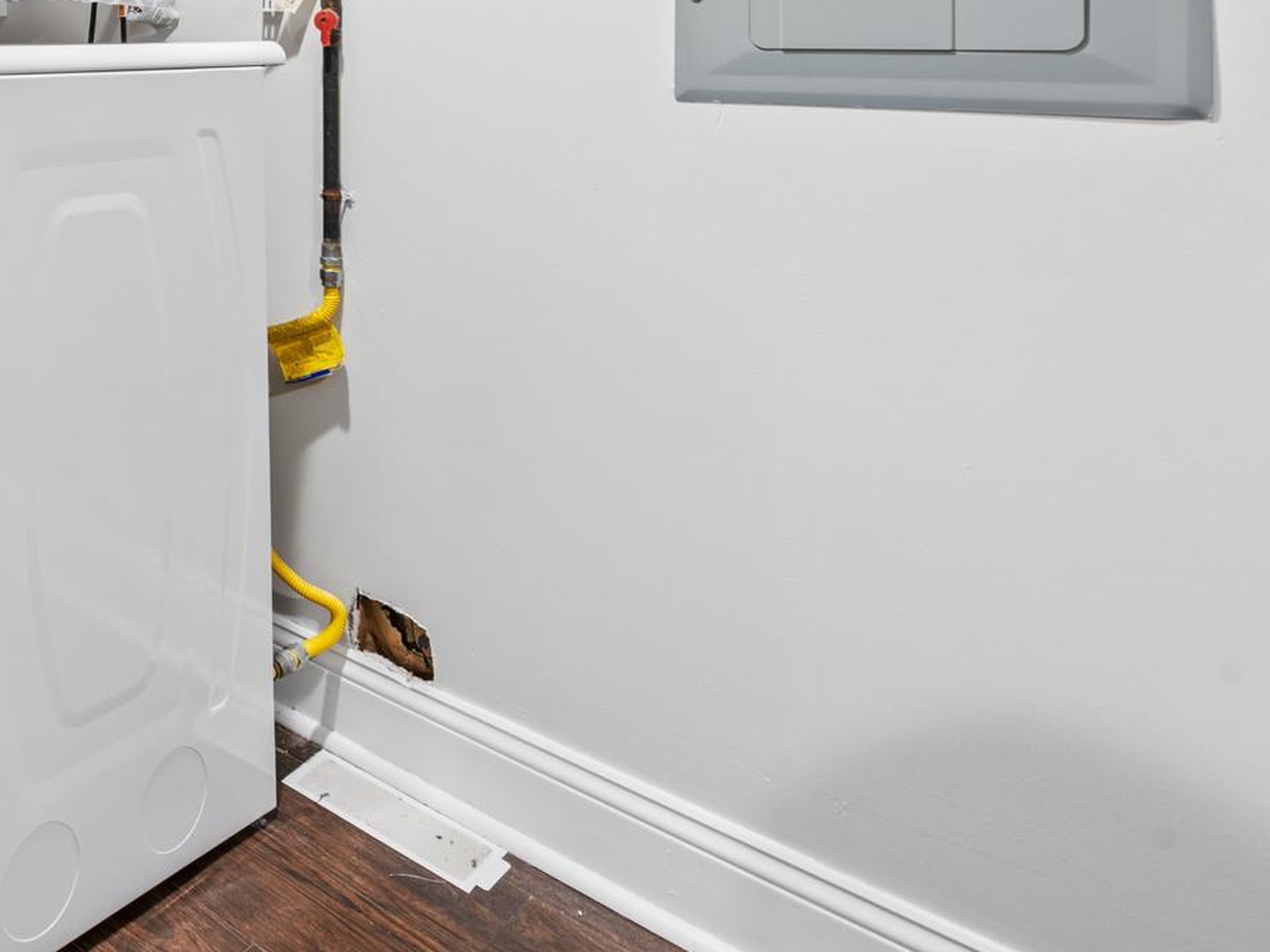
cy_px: 41
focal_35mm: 30
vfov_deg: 41.8
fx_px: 1101
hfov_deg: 45.3
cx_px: -123
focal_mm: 14
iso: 250
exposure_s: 1/5
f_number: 9
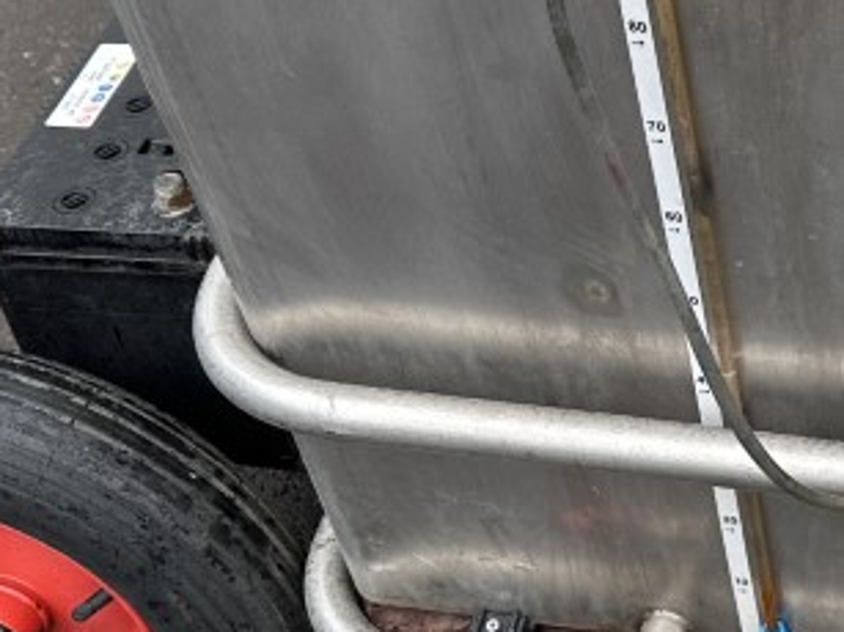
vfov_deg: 18.4
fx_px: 1950
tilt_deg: -43.4
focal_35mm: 80
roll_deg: +2.0
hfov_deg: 22.9
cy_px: 198
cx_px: 940
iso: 80
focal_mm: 6.86
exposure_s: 1/663
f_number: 1.78
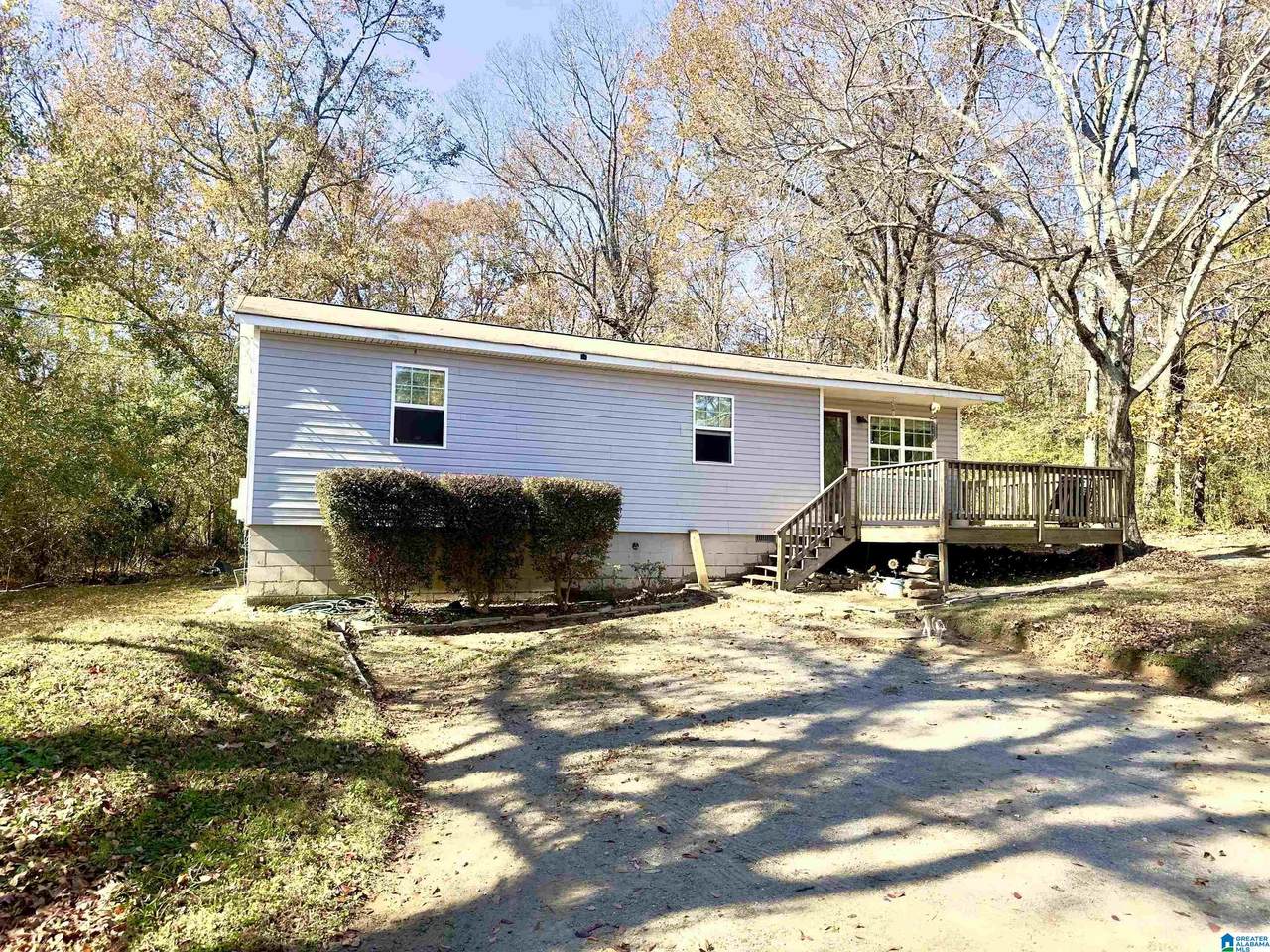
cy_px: 476
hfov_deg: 71.6
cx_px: 635
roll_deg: -0.3
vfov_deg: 56.8
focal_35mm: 24
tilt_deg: +5.3
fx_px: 881
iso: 80
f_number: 1.78
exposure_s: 1/1227
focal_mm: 6.86
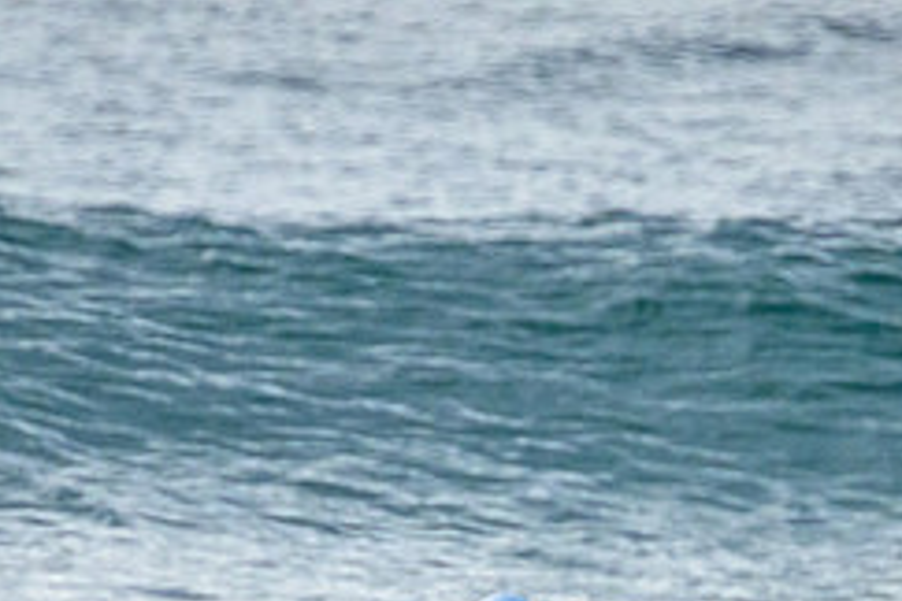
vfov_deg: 0.7
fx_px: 47802
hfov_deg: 1.1
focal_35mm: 1908
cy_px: 714
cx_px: 531
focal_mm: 800
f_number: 11
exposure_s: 1/1000
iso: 6400
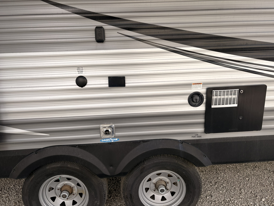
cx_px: 137
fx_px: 206
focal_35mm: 26
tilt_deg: -13.5
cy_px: 103
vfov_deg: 53.1
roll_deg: +1.6
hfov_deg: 67.3
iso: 50
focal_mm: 5.96
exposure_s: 1/531
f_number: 1.6
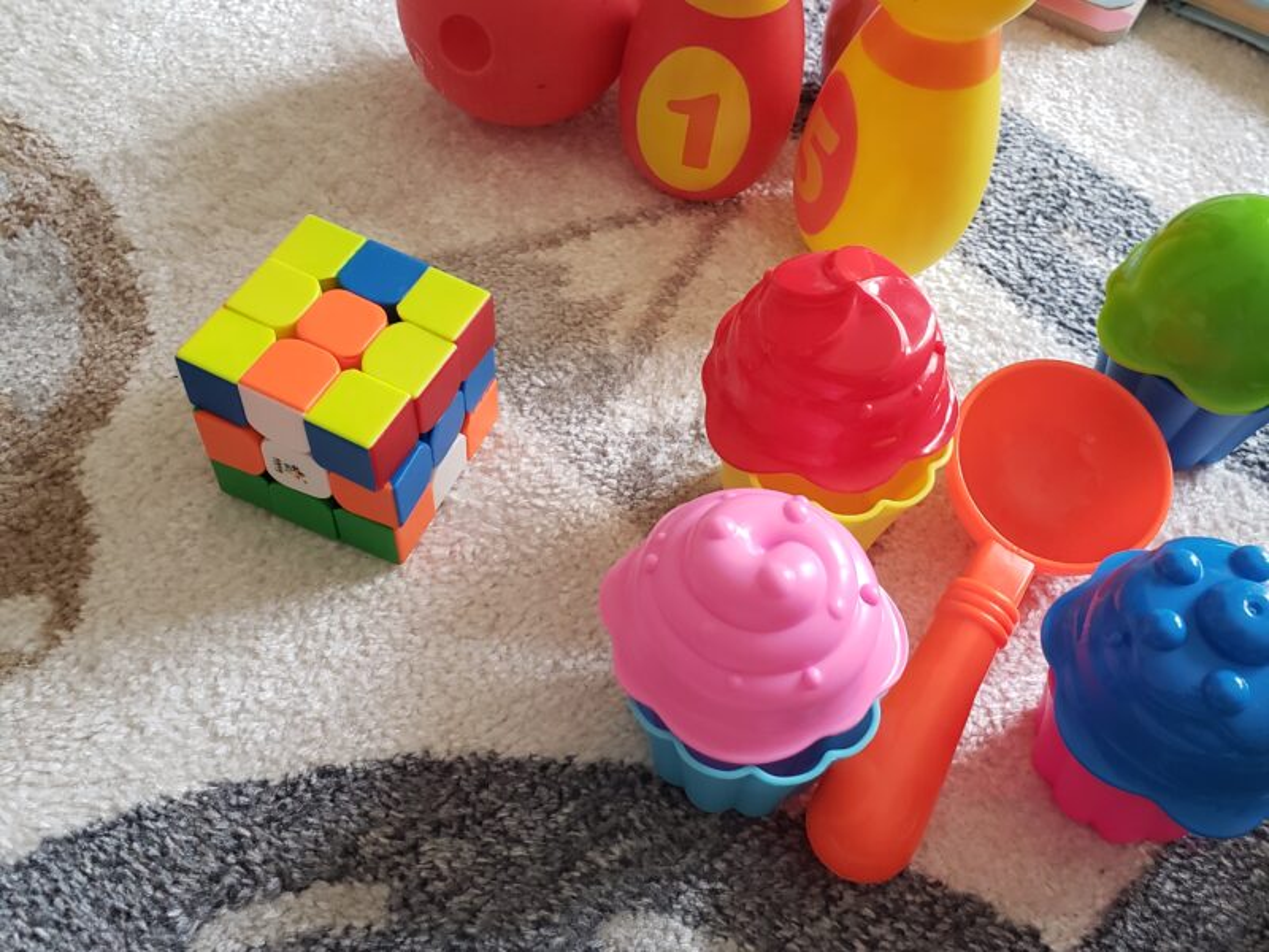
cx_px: 634
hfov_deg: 67.3
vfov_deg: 53.1
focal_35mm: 26
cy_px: 476
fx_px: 953
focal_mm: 4.3
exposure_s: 1/20
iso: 250
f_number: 2.4
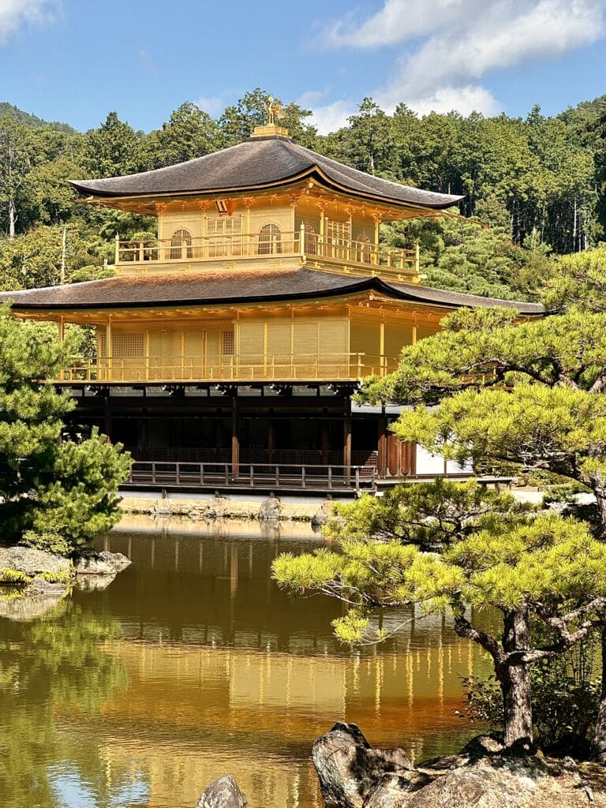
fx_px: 1797
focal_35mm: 77
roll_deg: +0.3
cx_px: 303
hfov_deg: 19.1
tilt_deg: +0.8
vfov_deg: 25.3
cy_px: 404
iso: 25
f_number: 2.8
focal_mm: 9
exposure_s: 1/398
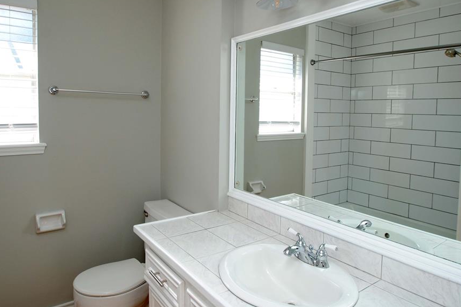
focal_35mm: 25
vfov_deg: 51.0
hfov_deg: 71.5
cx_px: 228
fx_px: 320
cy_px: 125
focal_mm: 14
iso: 200
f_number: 5
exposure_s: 1/100
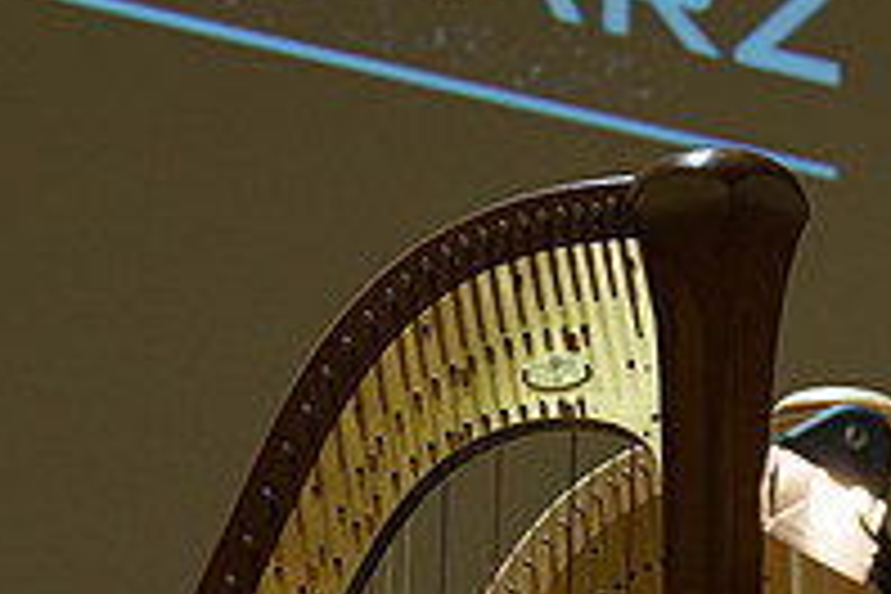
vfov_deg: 6.9
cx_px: 621
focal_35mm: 199
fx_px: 4925
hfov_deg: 10.3
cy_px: 547
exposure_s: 1/200
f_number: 4
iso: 2500
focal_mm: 68
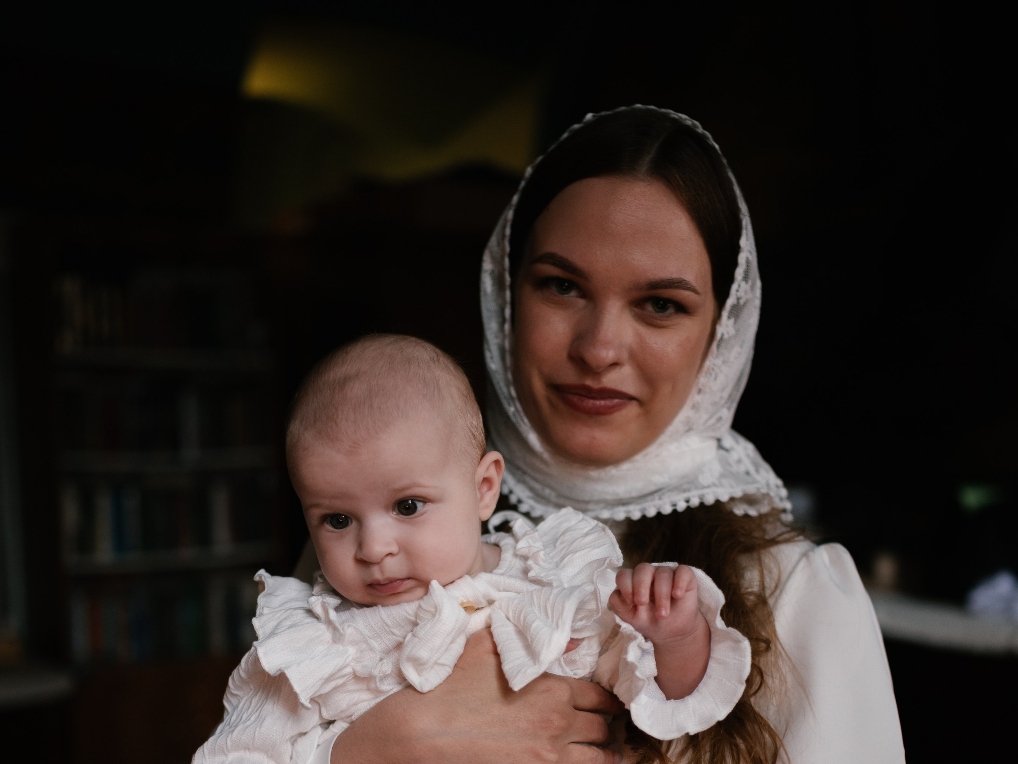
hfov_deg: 37.5
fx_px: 1500
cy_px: 597
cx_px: 513
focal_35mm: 51
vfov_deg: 28.0
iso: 500
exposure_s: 1/250
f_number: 1.8
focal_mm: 35
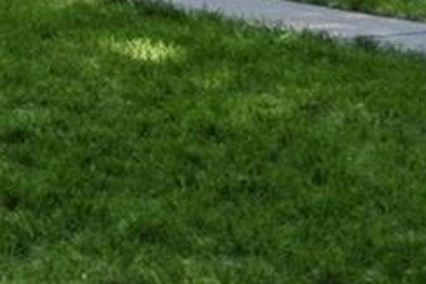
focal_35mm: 237
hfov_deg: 7.5
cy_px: -421
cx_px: -927
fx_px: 2804
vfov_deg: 5.6
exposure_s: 1/500
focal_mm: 36
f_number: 8
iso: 400
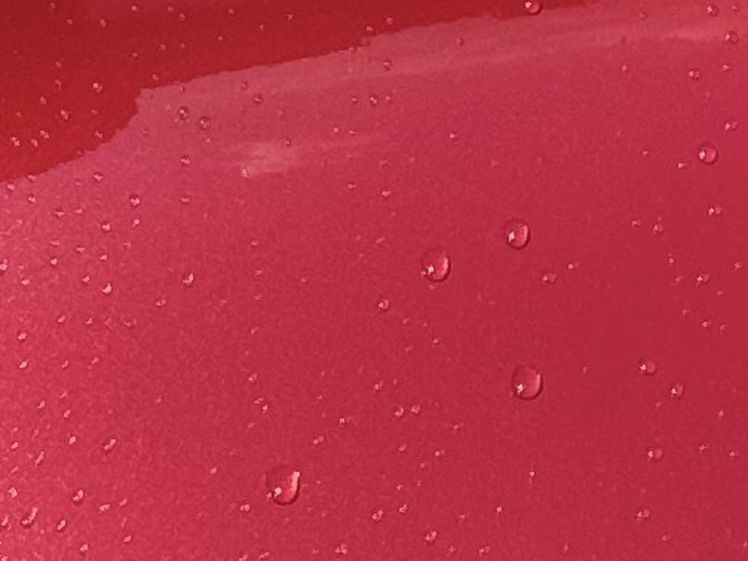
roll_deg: -3.6
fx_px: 4149
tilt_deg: -2.0
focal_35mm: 192
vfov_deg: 7.2
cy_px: -899
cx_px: 1201
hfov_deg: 9.9
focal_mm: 6.76
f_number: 1.78
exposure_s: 1/2833
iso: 80
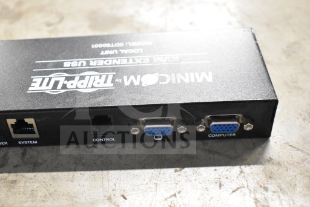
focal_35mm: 50
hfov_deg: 39.4
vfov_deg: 27.0
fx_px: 431
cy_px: 106
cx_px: 128
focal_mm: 28
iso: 8000
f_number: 4.2
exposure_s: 1/50
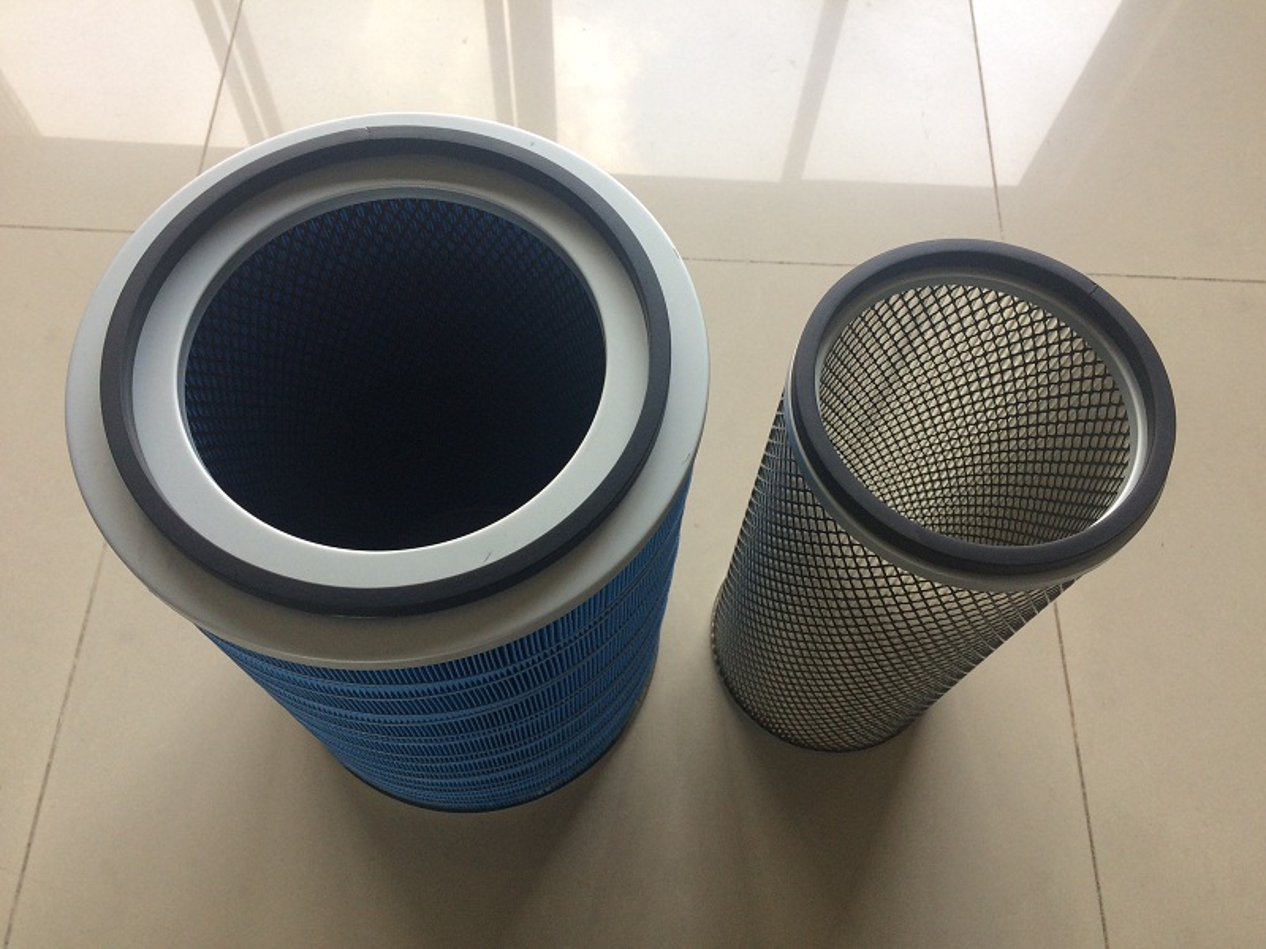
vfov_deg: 48.2
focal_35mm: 29
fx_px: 1061
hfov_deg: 61.7
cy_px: 474
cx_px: 633
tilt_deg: -63.5
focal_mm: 4.15
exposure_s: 1/100
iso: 50
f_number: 2.2
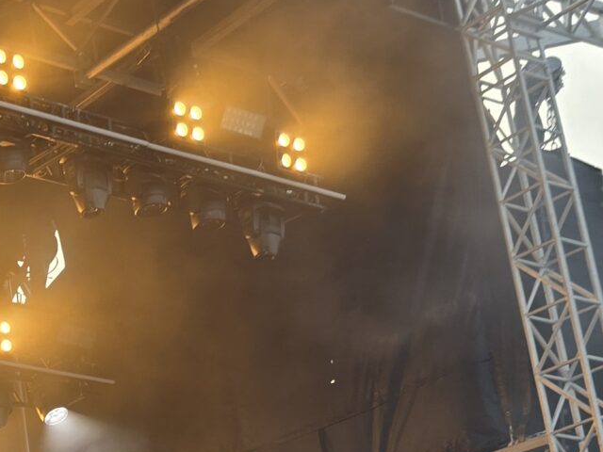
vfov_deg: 15.1
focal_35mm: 92
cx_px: -513
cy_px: 629
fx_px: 1603
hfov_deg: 17.1
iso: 16
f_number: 1.7
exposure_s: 1/53
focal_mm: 6.3
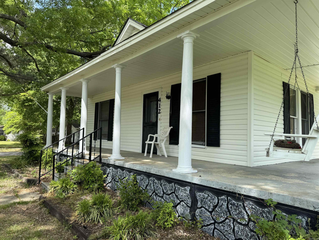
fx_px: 221
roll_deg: -1.9
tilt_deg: +3.0
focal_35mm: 24
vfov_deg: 56.8
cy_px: 120
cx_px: 160
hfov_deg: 71.6
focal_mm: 6.76
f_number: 1.78
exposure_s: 1/1285
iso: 80
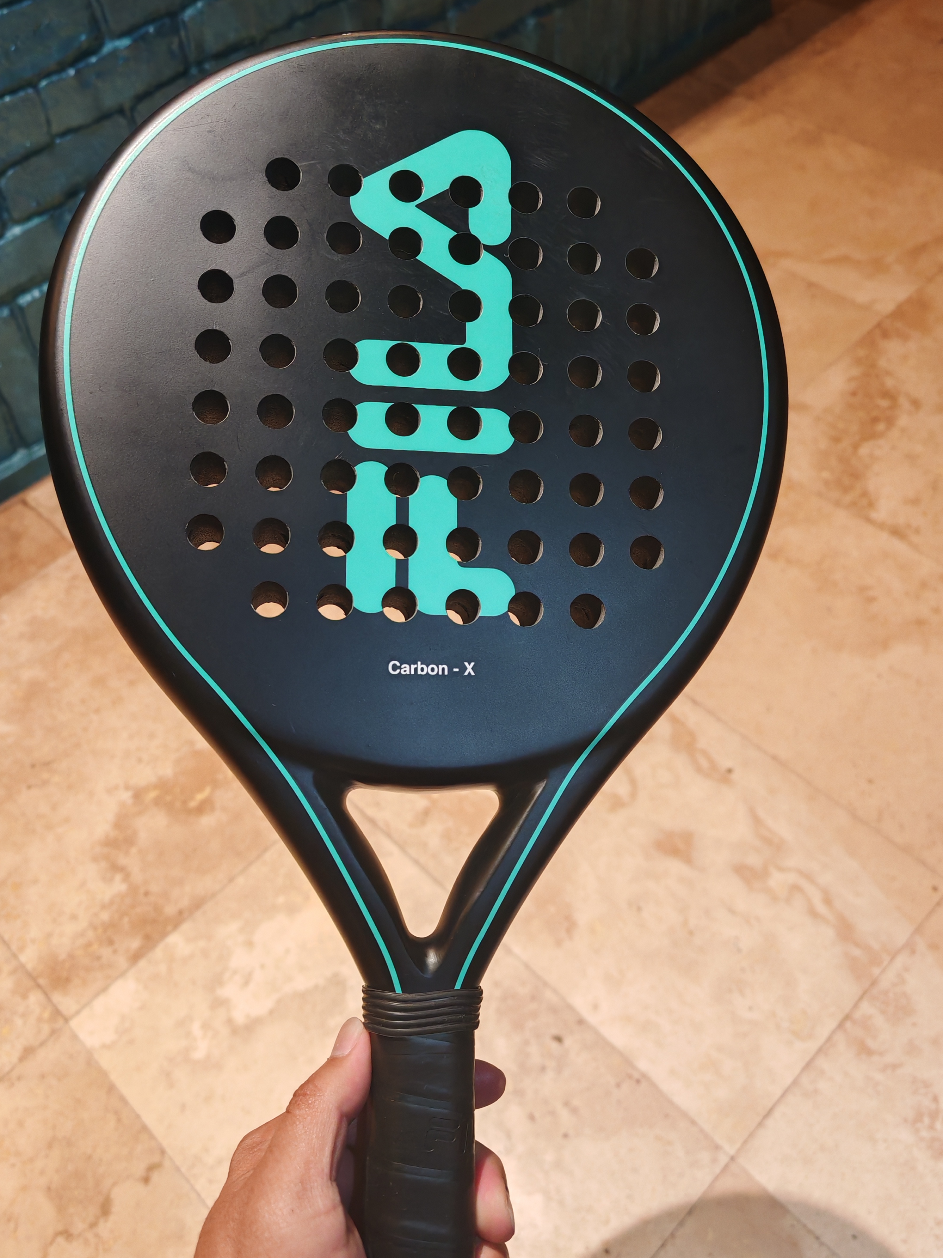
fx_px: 1126
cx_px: 434
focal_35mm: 31
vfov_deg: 58.3
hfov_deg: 45.4
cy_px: 640
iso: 800
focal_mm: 6.67
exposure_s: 1/50
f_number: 1.9
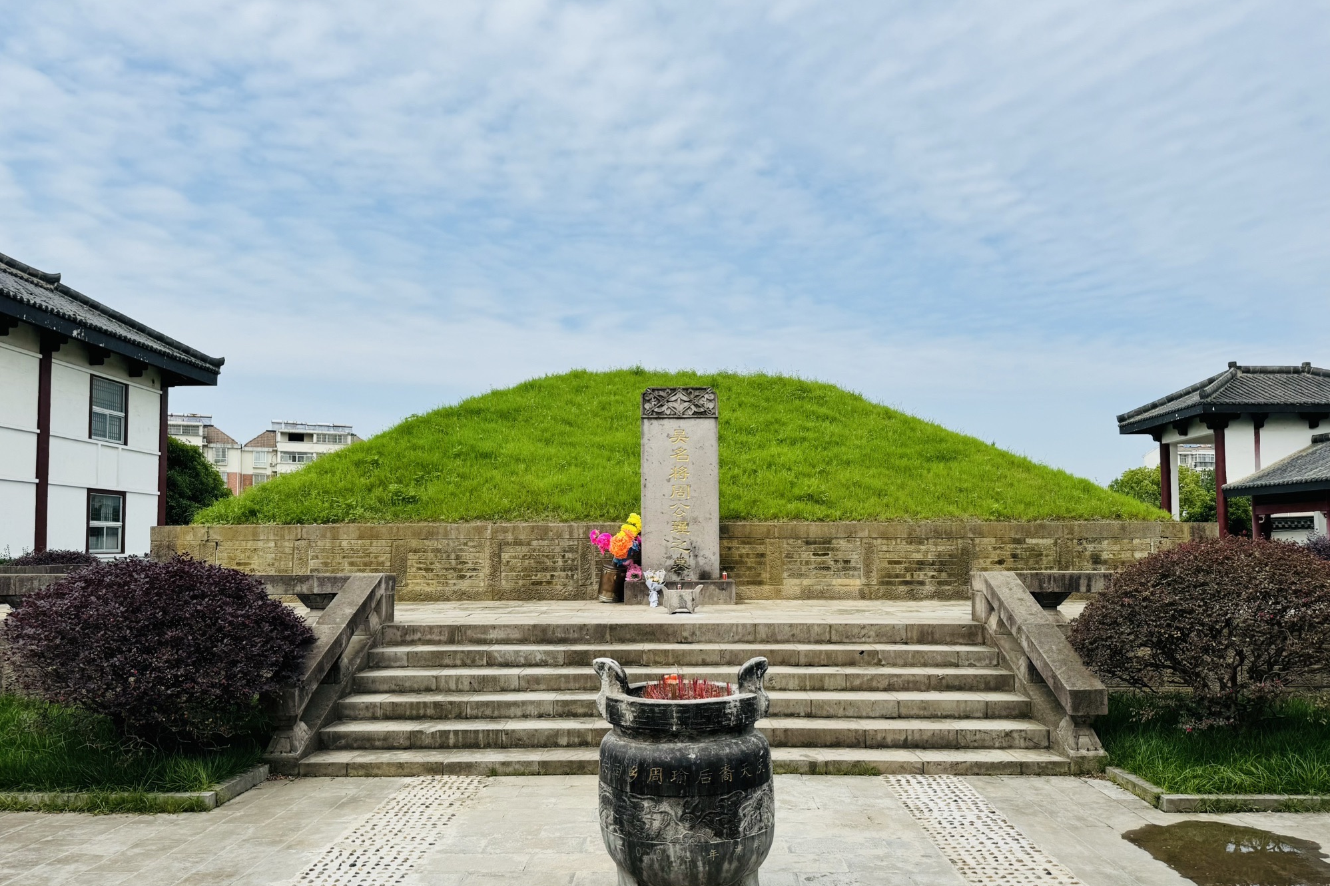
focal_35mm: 25
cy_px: 497
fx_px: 923
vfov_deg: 51.2
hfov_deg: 71.5
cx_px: 665
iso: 80
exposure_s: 1/6410
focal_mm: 6.76
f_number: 1.78
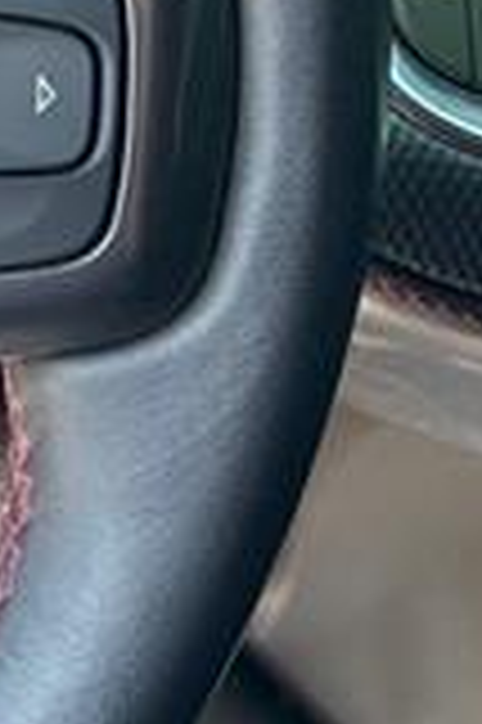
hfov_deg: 7.1
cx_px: -982
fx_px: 3462
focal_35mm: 172
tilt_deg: -29.3
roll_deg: +1.0
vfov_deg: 11.8
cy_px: -63
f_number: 1.5
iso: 80
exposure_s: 1/121
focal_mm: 5.7
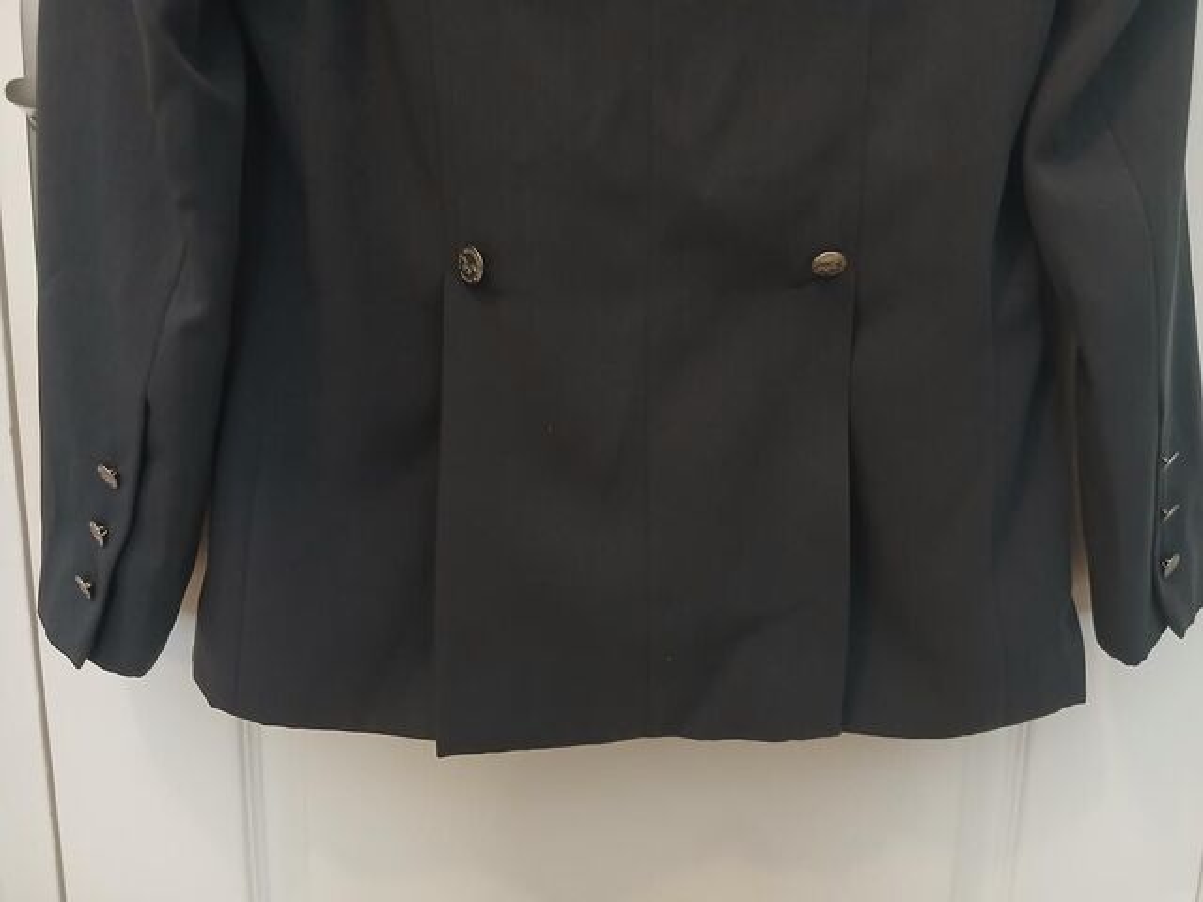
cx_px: 602
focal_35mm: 26
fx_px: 904
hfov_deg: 67.3
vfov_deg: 53.1
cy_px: 451
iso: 640
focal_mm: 3.98
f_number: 1.8
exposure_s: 1/20
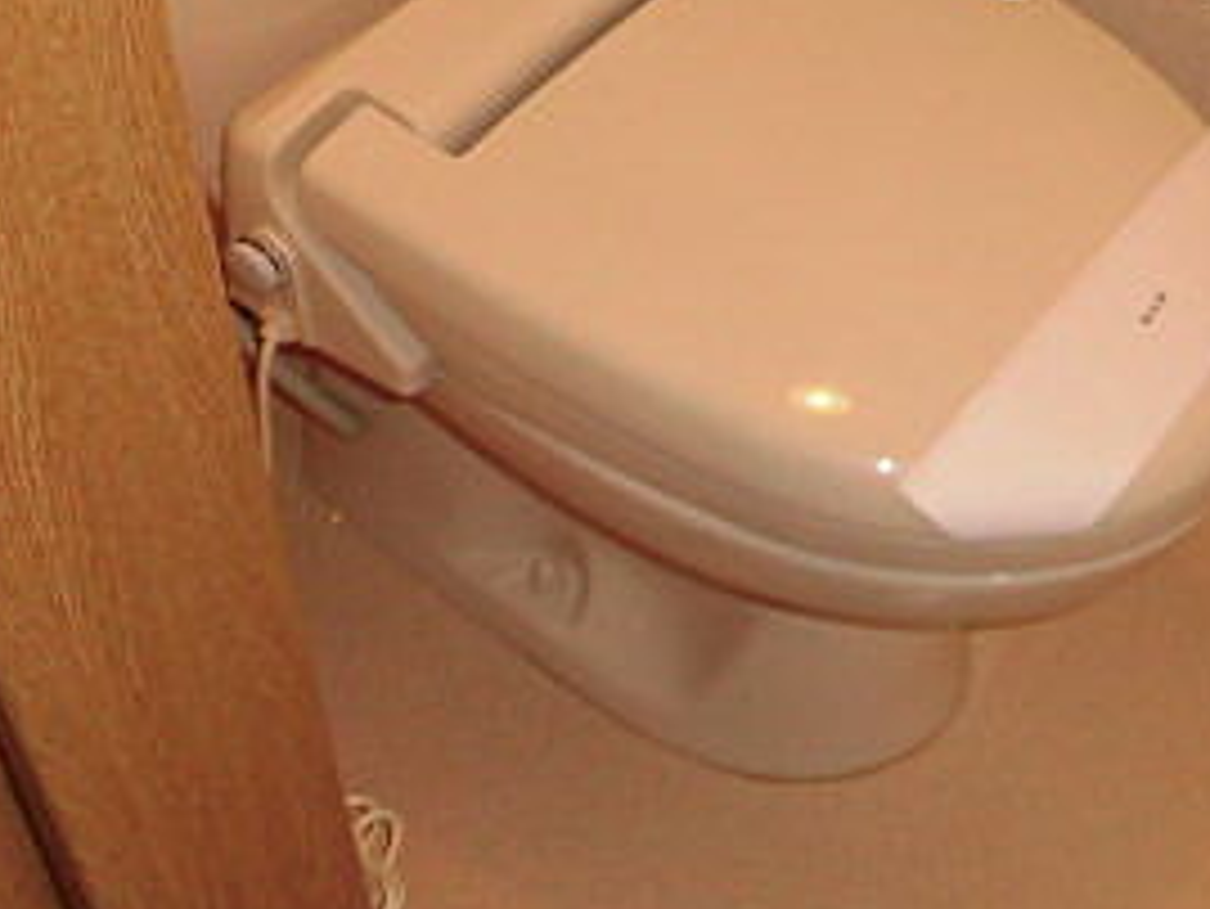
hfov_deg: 30.4
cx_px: 1309
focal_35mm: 57
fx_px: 1993
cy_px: -54
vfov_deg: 24.2
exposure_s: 1/30
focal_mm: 4.3
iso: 100
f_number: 3.1
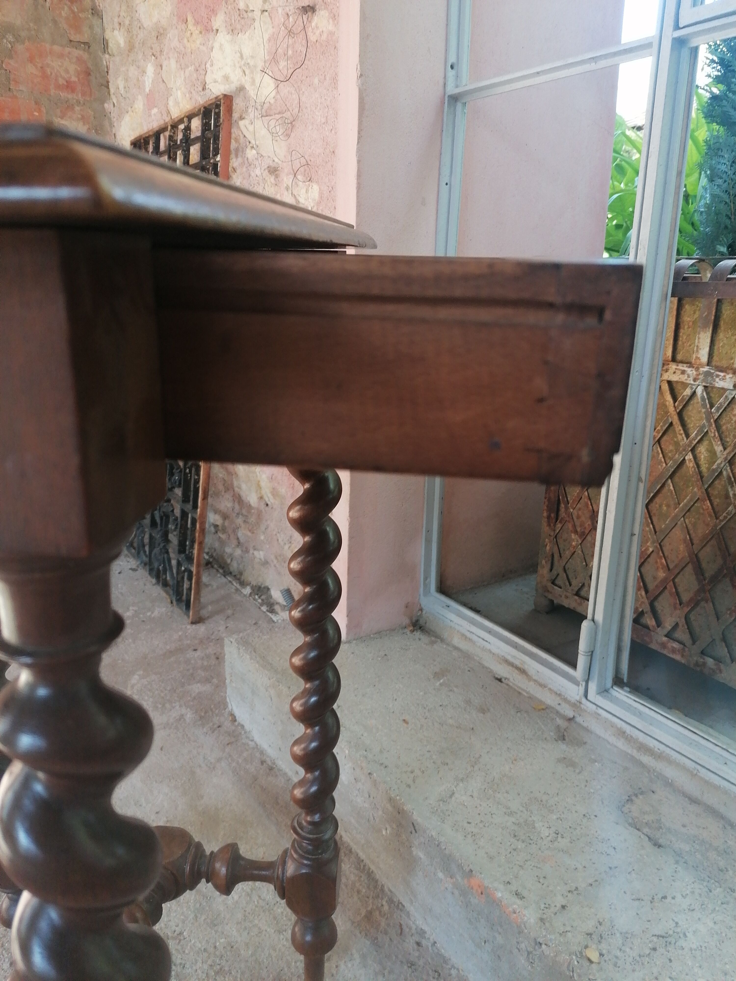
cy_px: 490
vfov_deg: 65.3
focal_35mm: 27
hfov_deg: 51.4
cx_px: 368
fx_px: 765
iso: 80
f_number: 1.8
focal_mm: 4.75
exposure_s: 1/100
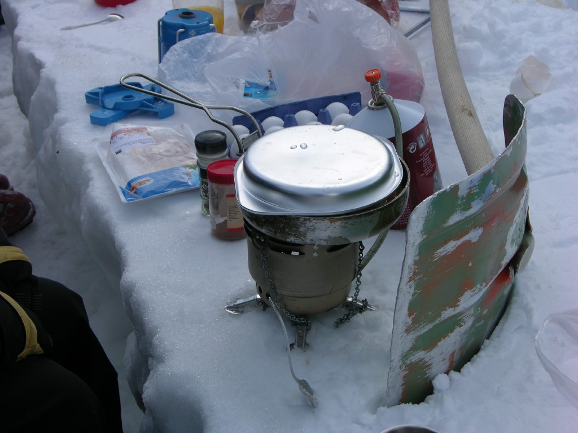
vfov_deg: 18.9
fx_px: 1302
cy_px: 216
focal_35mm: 78
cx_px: 289
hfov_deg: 25.0
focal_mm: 19.9
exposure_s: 1/274
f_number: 6.1
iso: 50
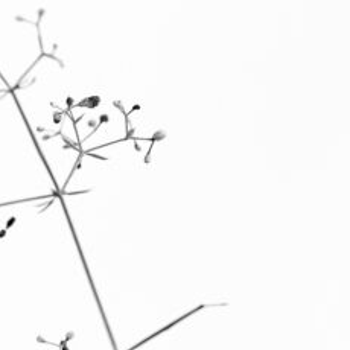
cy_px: 251
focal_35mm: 398
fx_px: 4553
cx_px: 534
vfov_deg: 4.4
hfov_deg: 4.4
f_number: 4.5
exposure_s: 1/125
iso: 400
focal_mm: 105
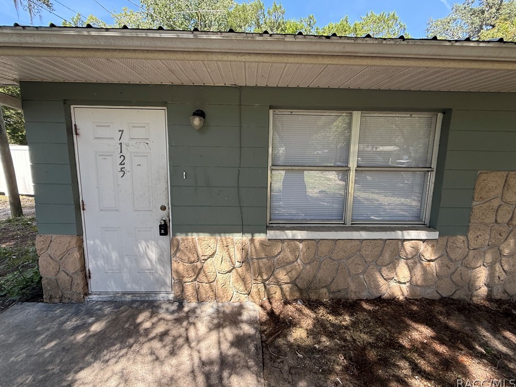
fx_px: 224
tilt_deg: -8.8
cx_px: 255
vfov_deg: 81.7
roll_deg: -1.3
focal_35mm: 15
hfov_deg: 98.2
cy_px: 186
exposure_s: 1/301
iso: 64
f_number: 2.2
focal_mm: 2.22
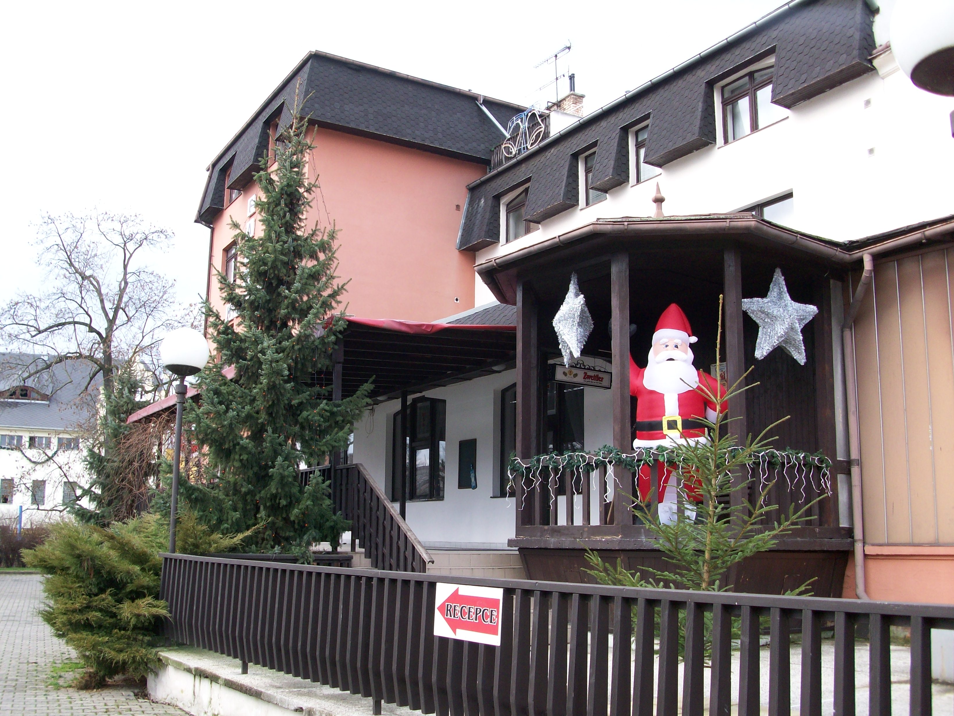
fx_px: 937
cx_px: 477
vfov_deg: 41.8
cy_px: 358
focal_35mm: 34
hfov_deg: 54.0
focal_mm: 5.7
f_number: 2.8
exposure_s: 1/90.4
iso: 64
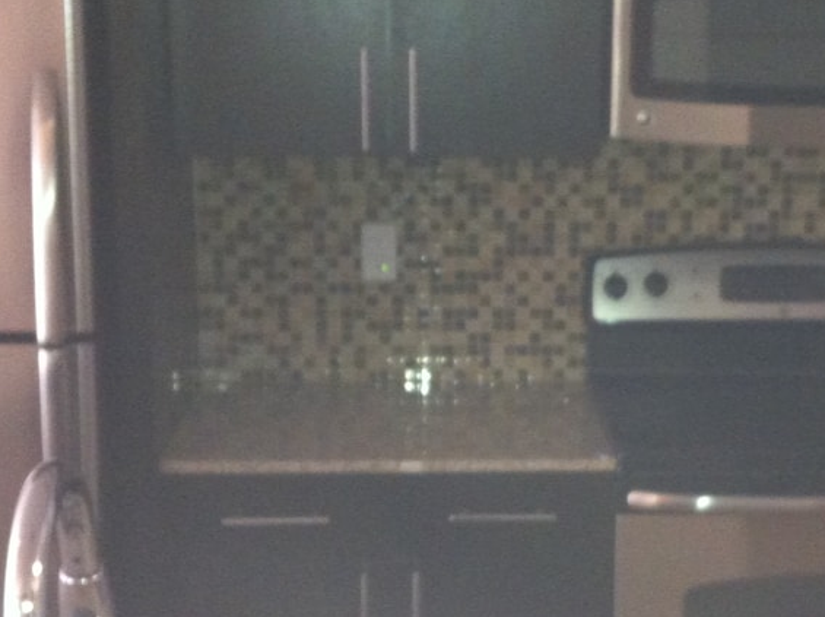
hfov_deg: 23.5
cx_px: 532
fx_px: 1975
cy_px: 395
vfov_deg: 17.7
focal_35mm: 83
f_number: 2.8
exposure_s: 1/15
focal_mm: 3.85
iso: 250
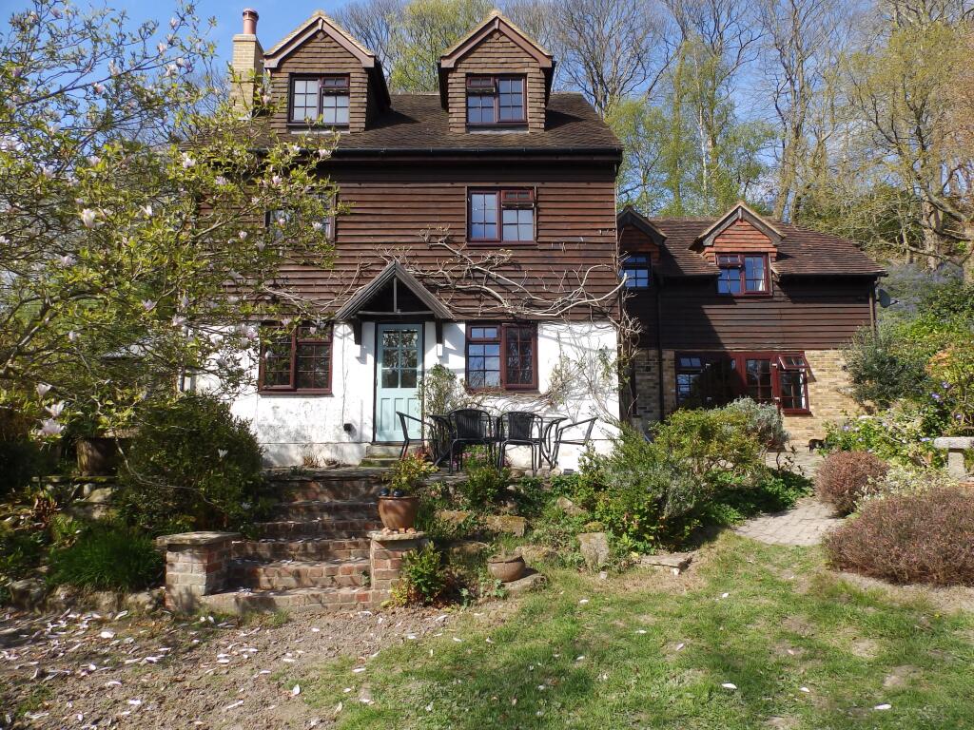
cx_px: 487
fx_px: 619
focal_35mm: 22
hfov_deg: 76.4
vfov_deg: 61.1
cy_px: 365
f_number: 4.5
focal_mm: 4
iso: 80
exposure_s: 1/320
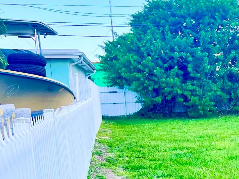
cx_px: 352
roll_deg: +1.2
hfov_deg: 21.3
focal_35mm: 78
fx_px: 539
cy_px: 185
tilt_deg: -9.5
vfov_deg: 18.3
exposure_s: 1/604
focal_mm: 5.7
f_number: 1.5
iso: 50
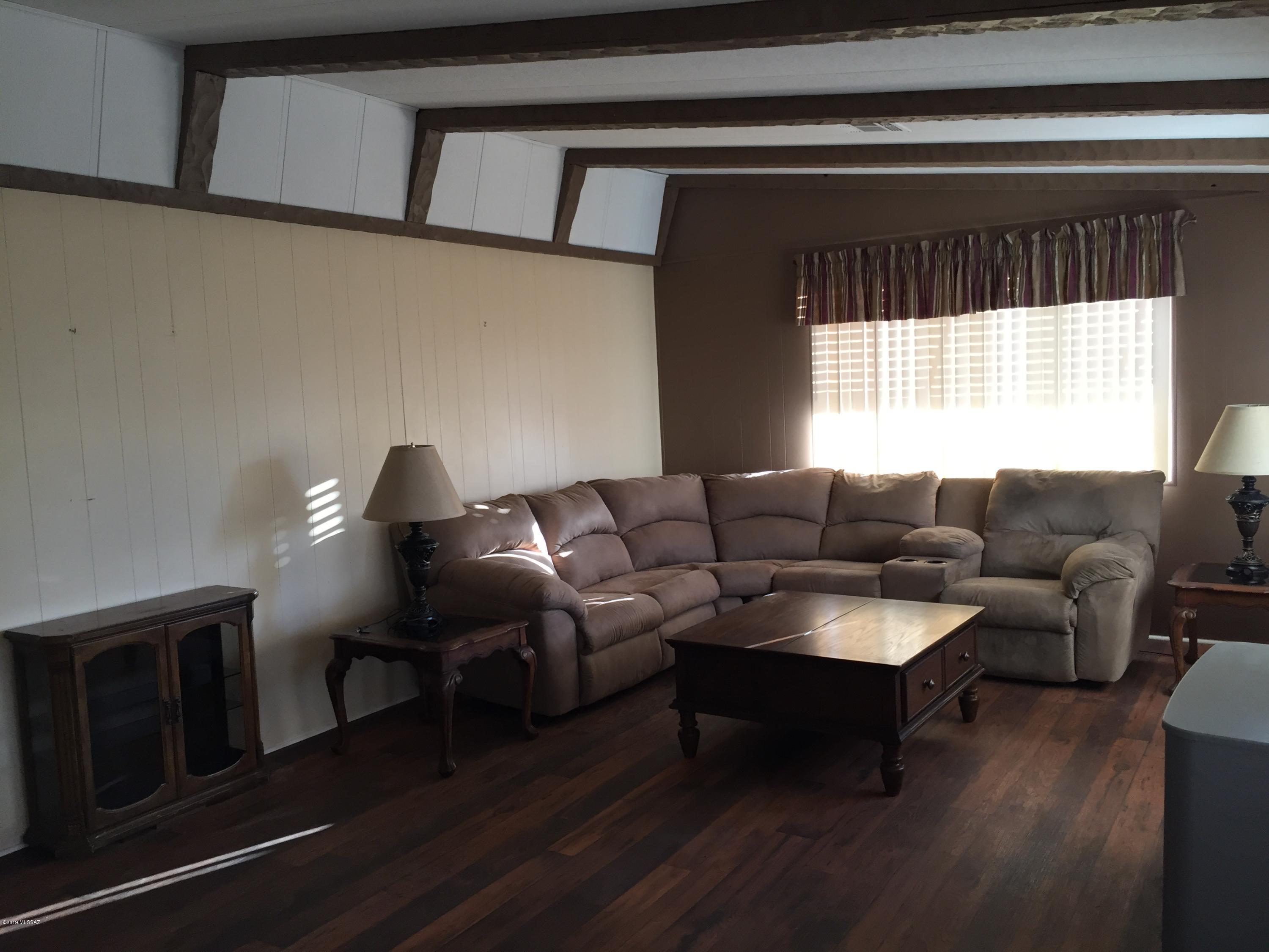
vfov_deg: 48.2
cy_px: 476
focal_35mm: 29
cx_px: 634
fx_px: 1063
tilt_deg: -4.8
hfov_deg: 61.7
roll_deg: +1.7
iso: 32
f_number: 2.2
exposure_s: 1/40
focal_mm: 4.15
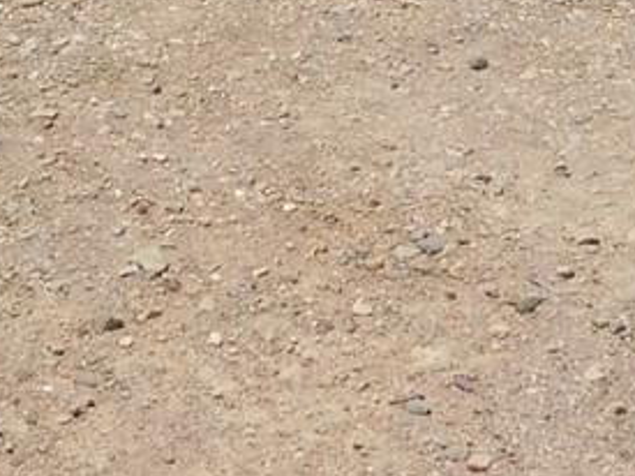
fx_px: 2457
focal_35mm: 134
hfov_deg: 14.6
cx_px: 76
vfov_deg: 9.8
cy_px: -642
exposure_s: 1/640
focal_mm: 4
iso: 125
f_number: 6
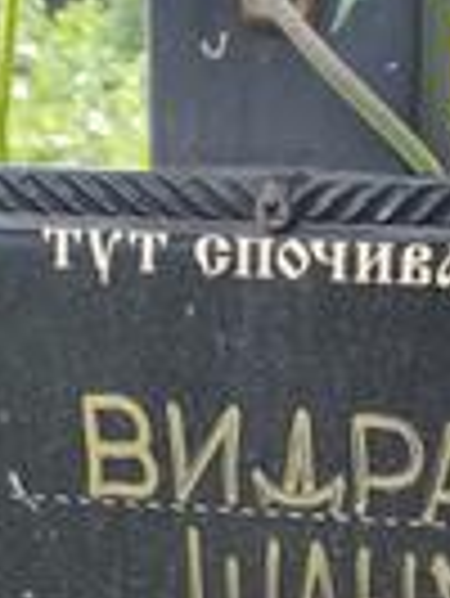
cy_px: 944
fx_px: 1955
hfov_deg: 12.9
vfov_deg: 15.7
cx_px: 504
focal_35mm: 113
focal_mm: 4.6
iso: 32
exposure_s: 1/100
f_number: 2
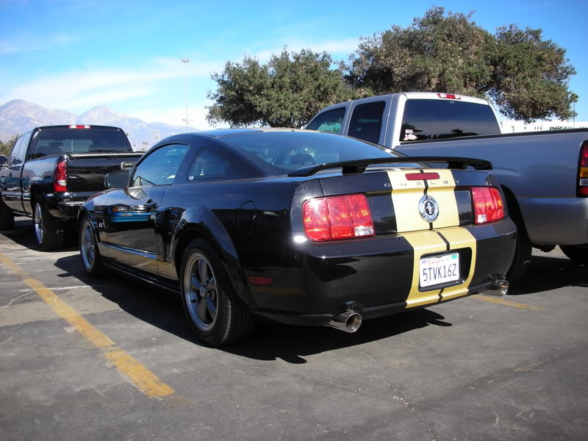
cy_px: 220
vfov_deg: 40.7
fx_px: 595
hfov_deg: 52.6
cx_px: 294
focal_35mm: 35
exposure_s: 1/365
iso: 50
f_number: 3
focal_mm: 5.8
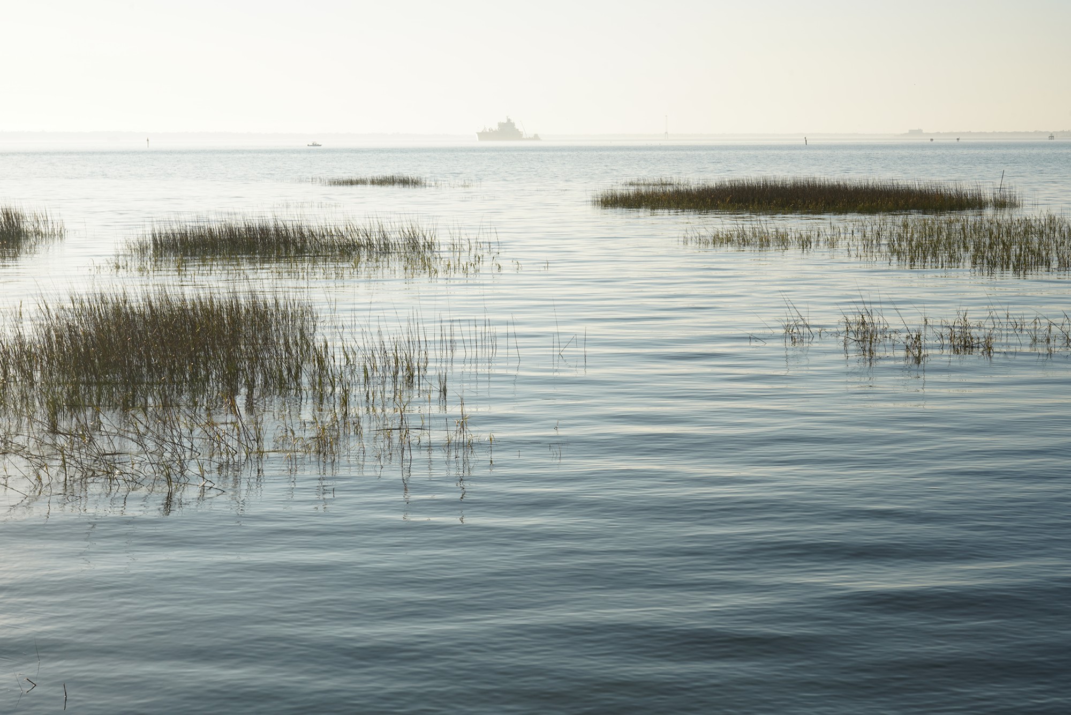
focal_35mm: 60
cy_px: 358
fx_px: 1785
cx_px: 536
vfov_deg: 22.6
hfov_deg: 33.4
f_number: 16
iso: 100
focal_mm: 60
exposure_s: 1/100
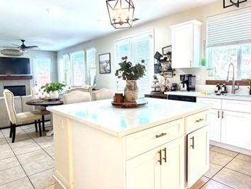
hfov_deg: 69.3
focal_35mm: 25
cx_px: 131
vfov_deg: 54.9
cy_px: 88
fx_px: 181
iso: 320
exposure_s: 1/60
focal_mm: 2.22
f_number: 2.2
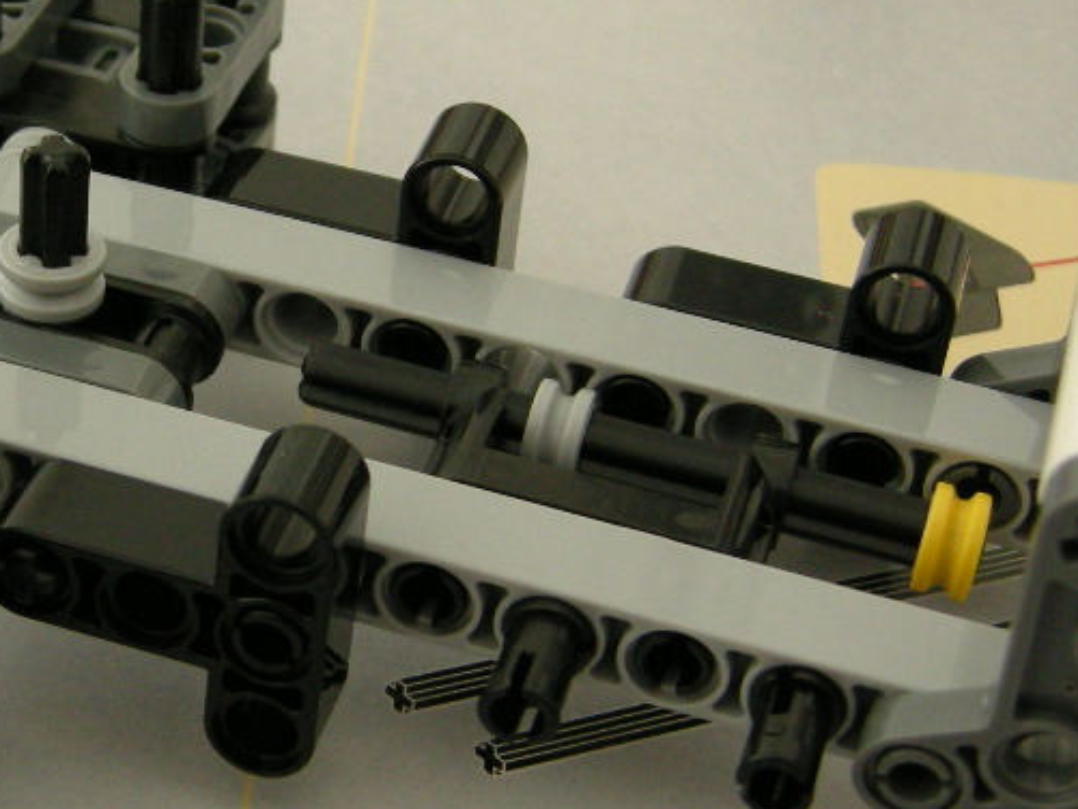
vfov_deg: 16.1
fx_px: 2866
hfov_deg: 21.0
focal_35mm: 92
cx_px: 196
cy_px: 370
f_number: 2.7
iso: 193
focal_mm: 7.5
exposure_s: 1/60.8
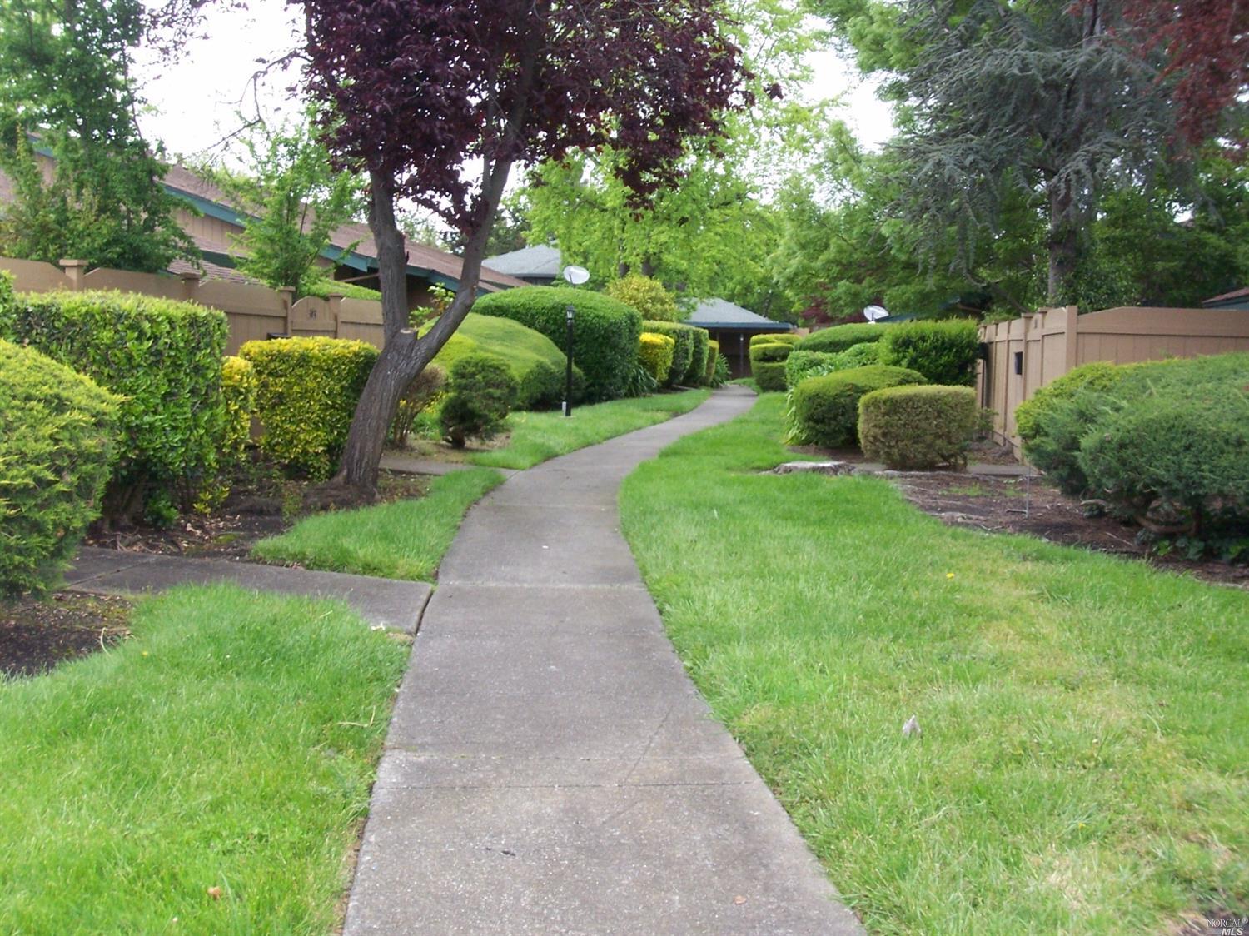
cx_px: 624
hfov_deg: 47.9
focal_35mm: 39
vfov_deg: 36.8
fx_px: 1407
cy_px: 468
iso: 125
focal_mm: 6.4
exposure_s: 1/60
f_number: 3.9
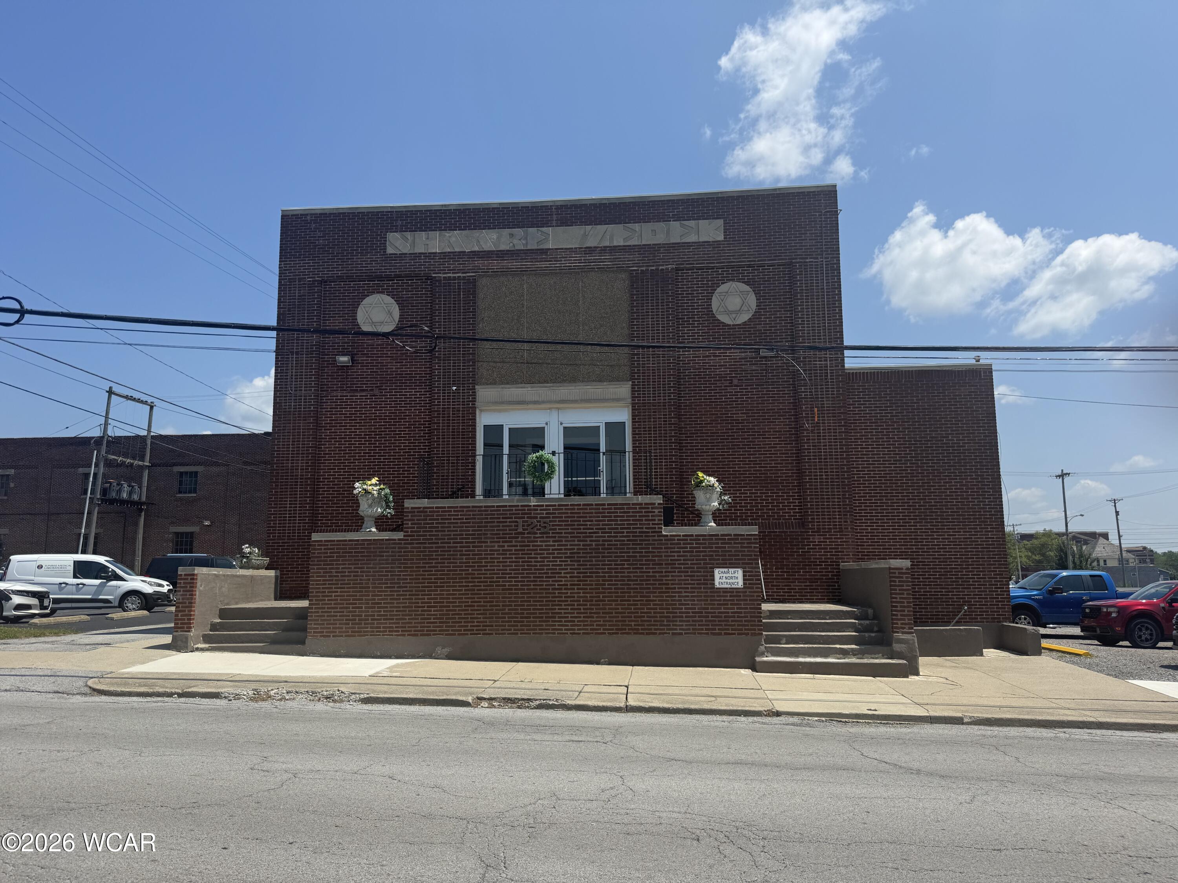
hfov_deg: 71.6
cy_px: 442
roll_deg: +1.3
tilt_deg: +8.5
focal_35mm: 24
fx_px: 817
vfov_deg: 56.8
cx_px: 589
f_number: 1.78
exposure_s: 1/5814
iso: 80
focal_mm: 6.76
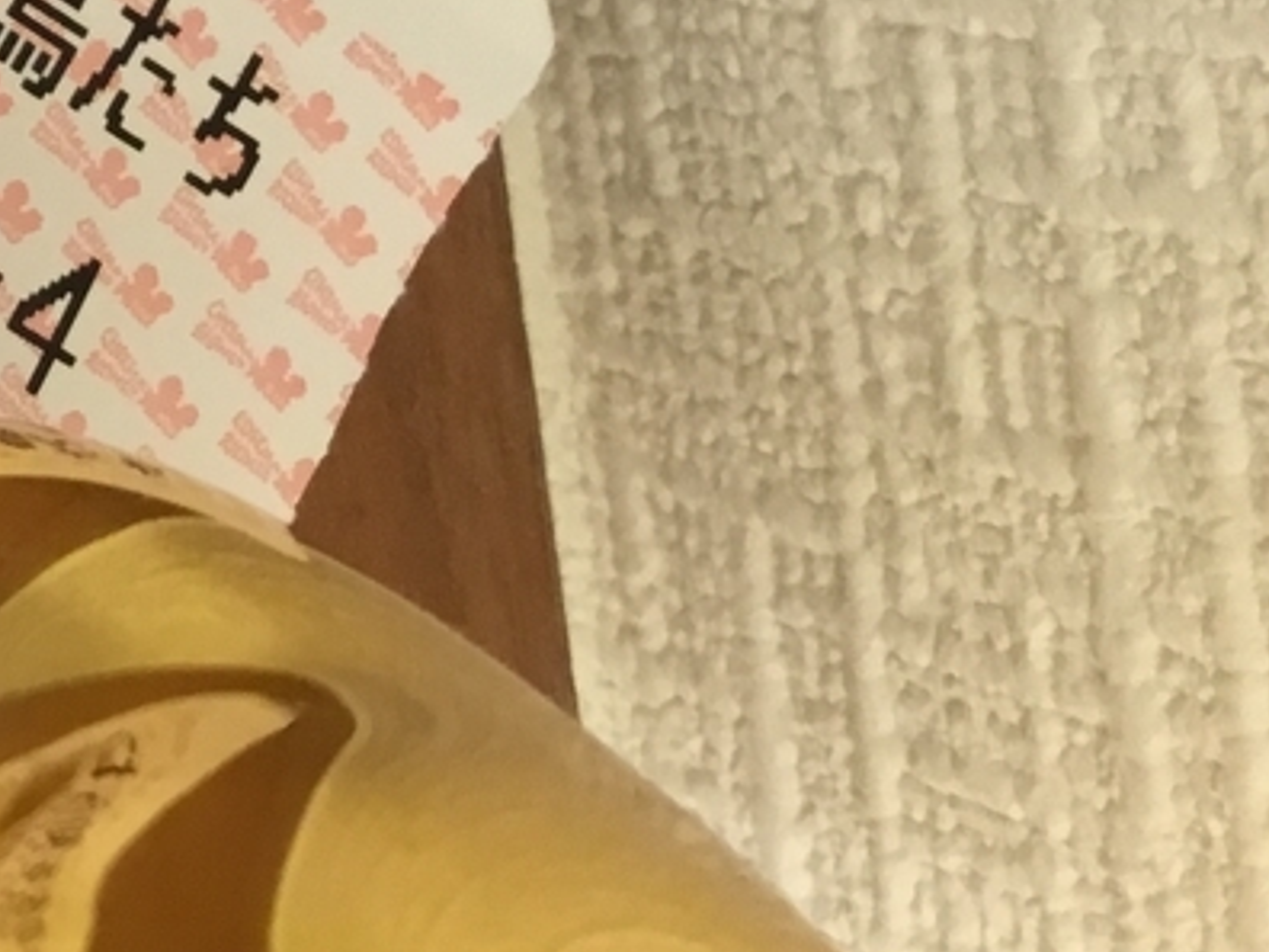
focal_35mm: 94
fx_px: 3446
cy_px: -455
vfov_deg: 14.7
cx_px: -634
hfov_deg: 18.5
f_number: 2.4
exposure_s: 1/33
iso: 80
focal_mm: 3.3
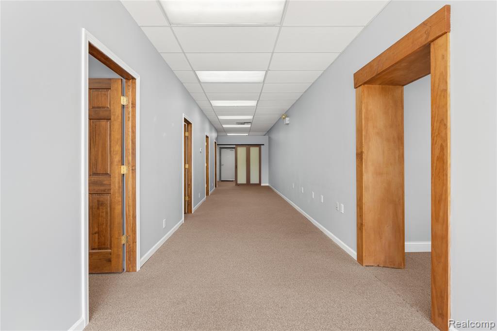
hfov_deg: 96.8
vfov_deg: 73.7
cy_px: 166
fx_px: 221
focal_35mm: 16
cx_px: 248
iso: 400
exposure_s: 1/13
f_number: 8
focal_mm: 16
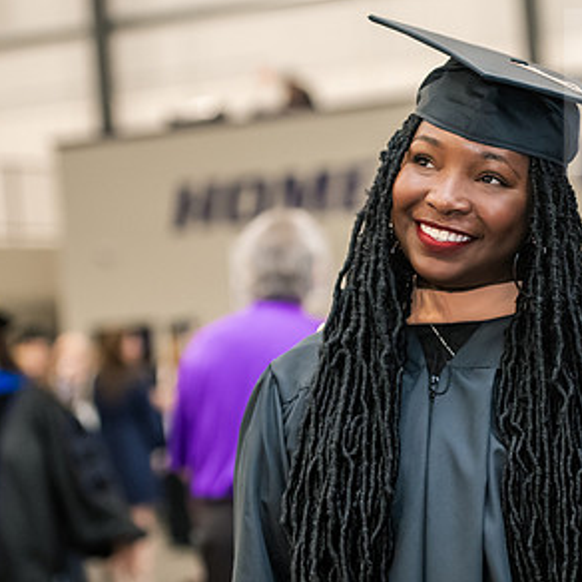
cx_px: 504
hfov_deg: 12.0
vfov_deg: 12.0
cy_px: 250
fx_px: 2758
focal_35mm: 145
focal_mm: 86
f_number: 3.2
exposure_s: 1/200
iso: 3200
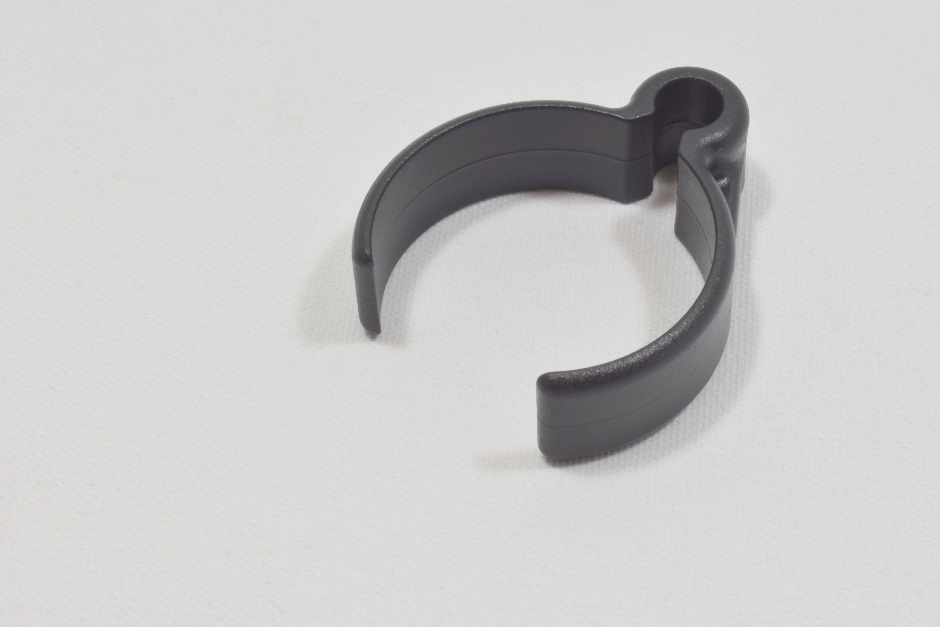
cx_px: 585
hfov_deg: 22.3
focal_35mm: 91
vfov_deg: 15.0
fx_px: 2376
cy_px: 271
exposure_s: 1/1.3
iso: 100
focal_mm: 48
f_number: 32
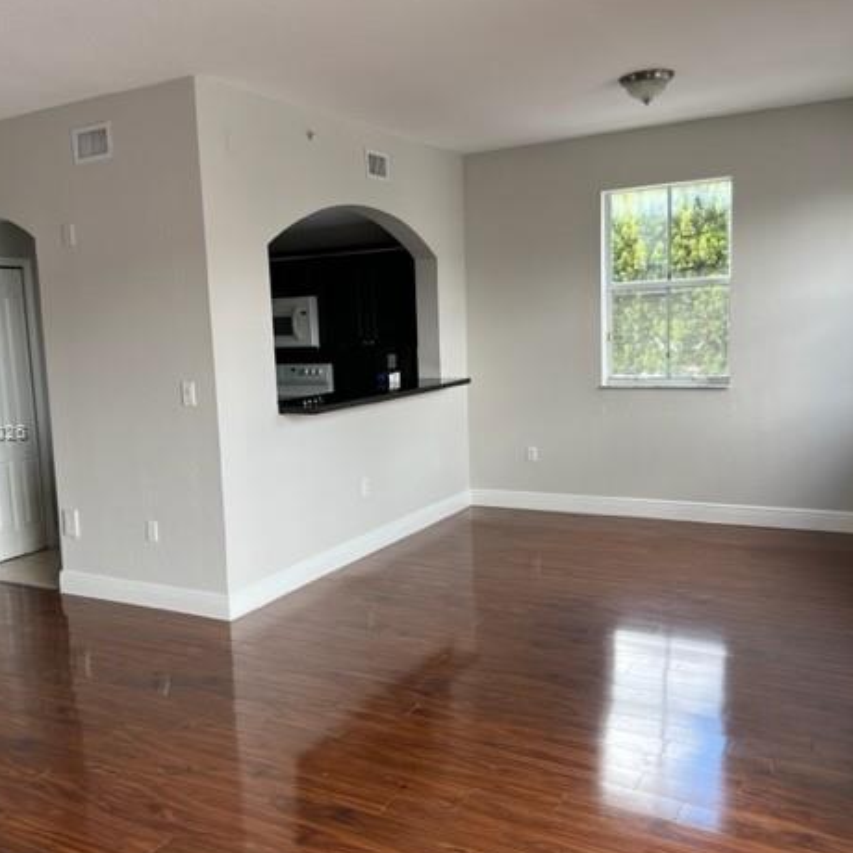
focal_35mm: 32
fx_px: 892
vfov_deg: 51.1
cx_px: 365
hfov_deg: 50.9
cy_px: 432
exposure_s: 1/121
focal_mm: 5.7
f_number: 1.5
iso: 32
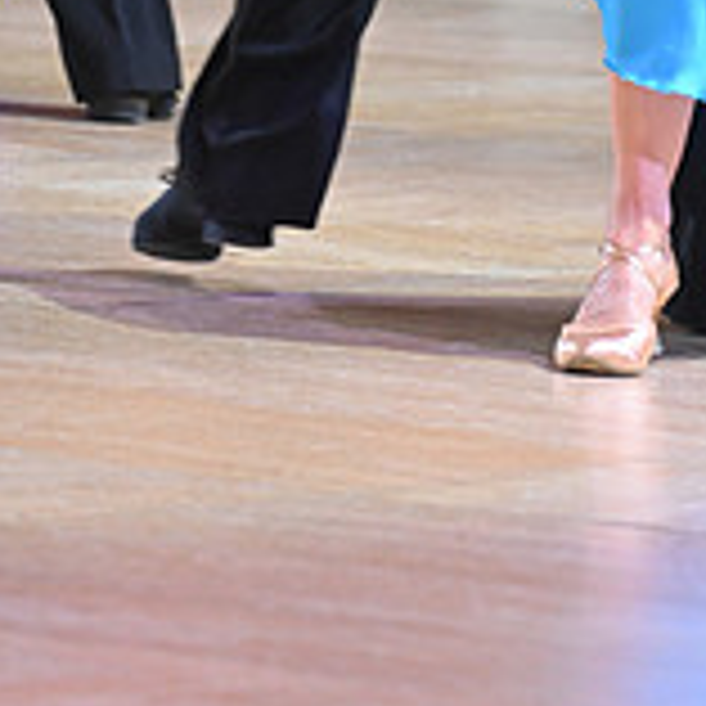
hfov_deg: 4.0
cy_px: -342
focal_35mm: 439
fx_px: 10130
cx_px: 713
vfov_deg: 4.0
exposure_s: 1/250
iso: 2000
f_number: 4
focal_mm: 140
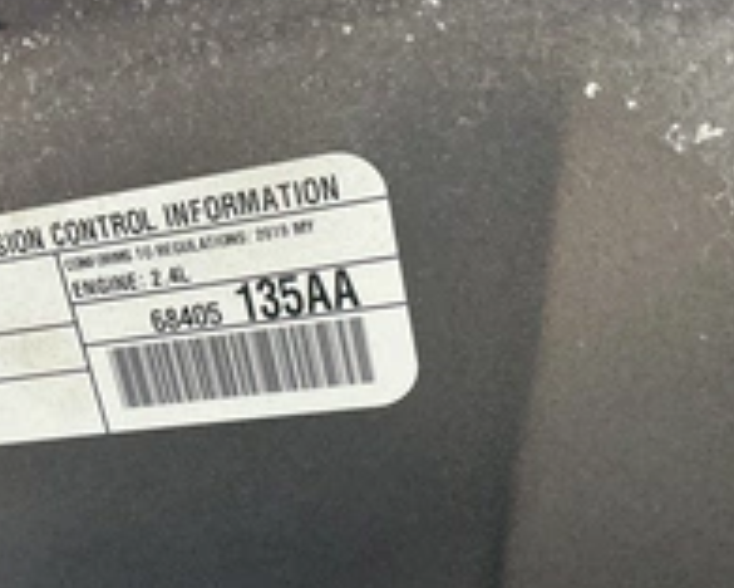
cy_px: 384
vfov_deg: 27.0
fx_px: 1217
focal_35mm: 56
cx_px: 60
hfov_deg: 31.8
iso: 160
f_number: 1.8
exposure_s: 1/60
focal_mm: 3
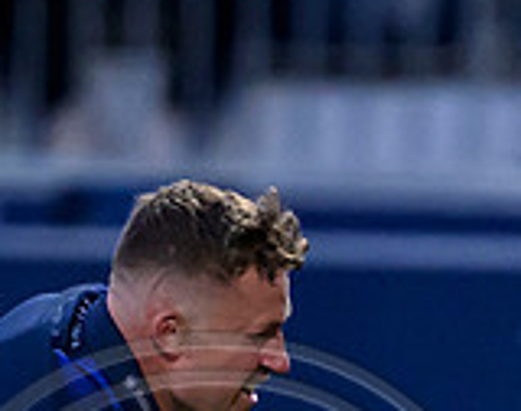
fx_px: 41595
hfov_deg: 0.7
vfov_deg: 0.6
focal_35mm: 2714
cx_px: 651
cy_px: 877
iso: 5000
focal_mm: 400
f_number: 2.8
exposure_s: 1/1000
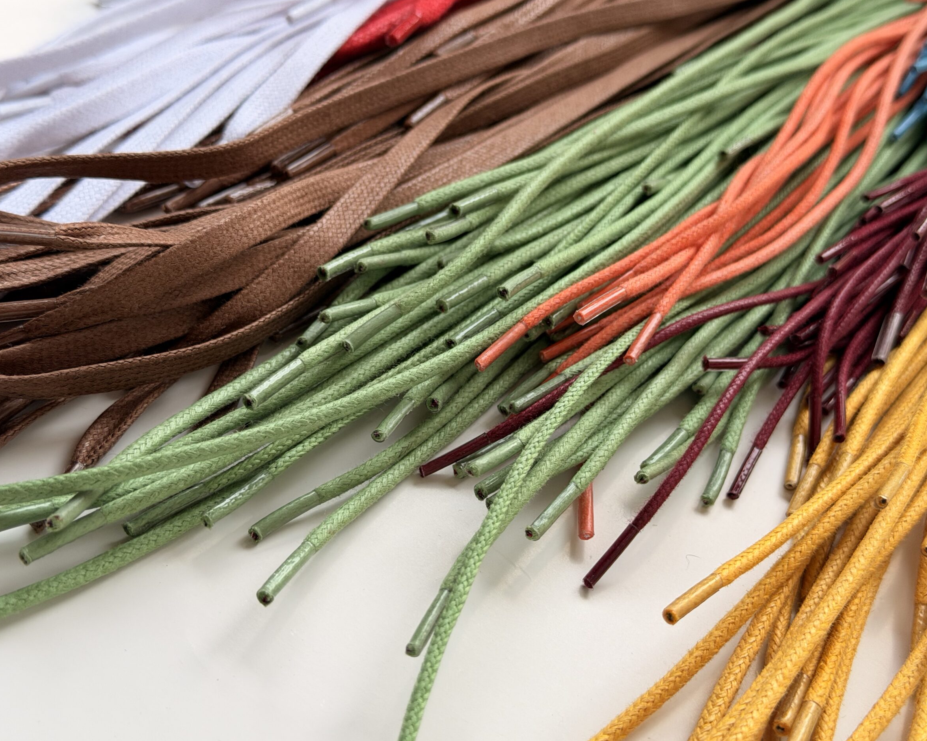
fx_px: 1399
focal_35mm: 51
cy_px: 371
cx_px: 489
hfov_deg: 36.6
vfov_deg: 29.7
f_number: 1.78
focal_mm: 6.76
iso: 100
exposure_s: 1/108
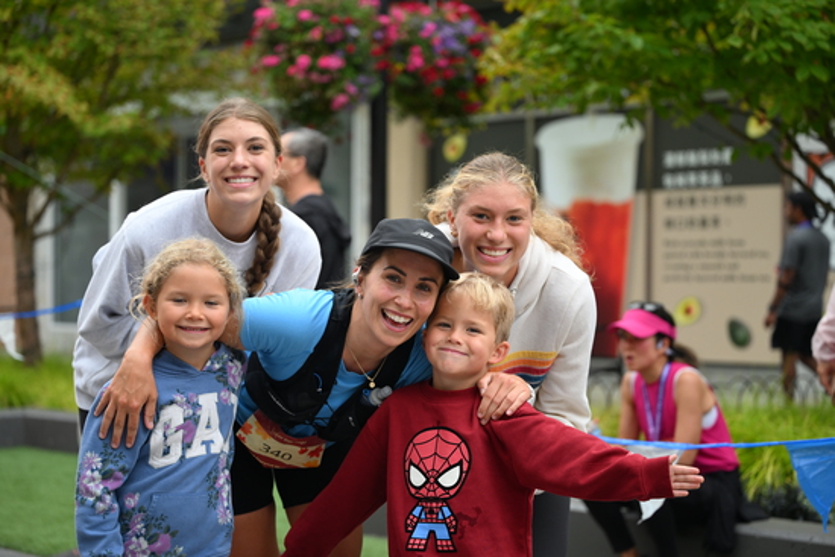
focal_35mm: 70
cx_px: 418
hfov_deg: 28.8
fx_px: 1624
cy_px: 278
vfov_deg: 19.5
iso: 640
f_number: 2.8
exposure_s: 1/1600
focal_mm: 70
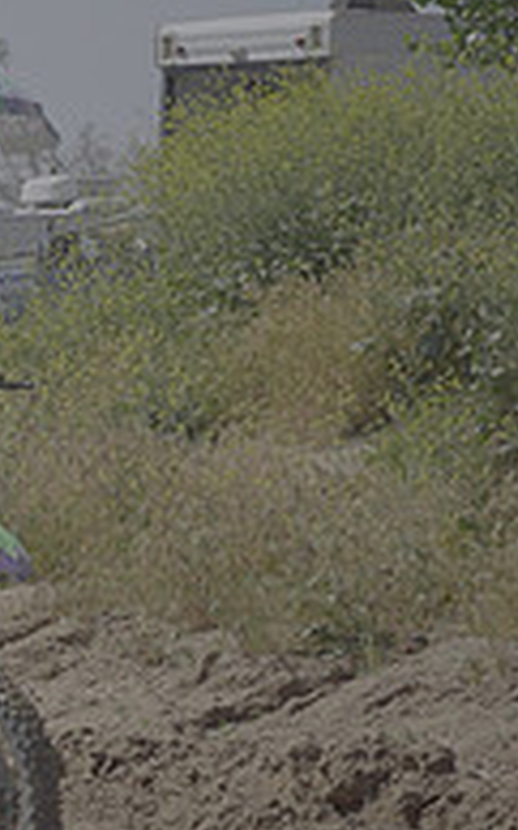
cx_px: -664
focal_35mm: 186
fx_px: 4208
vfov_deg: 11.3
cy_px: 588
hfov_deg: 6.7
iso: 800
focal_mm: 61
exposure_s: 1/5000
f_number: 4
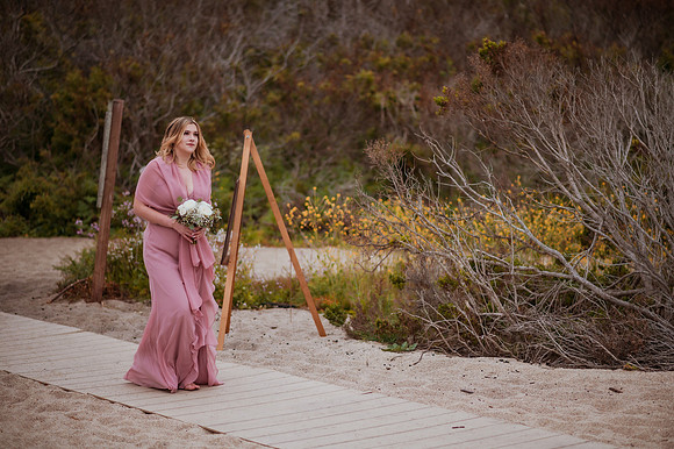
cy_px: 224
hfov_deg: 23.9
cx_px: 337
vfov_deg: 16.1
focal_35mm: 85
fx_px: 1590
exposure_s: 1/1250
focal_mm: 85
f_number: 1.8
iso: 200
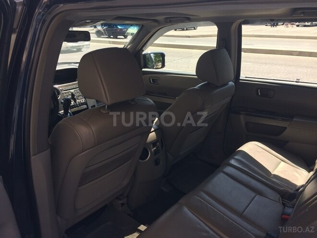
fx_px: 266
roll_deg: -0.8
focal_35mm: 29
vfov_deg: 48.2
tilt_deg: -21.7
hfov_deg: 61.7
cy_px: 119
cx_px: 158
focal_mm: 4.15
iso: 32
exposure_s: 1/432
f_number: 2.2
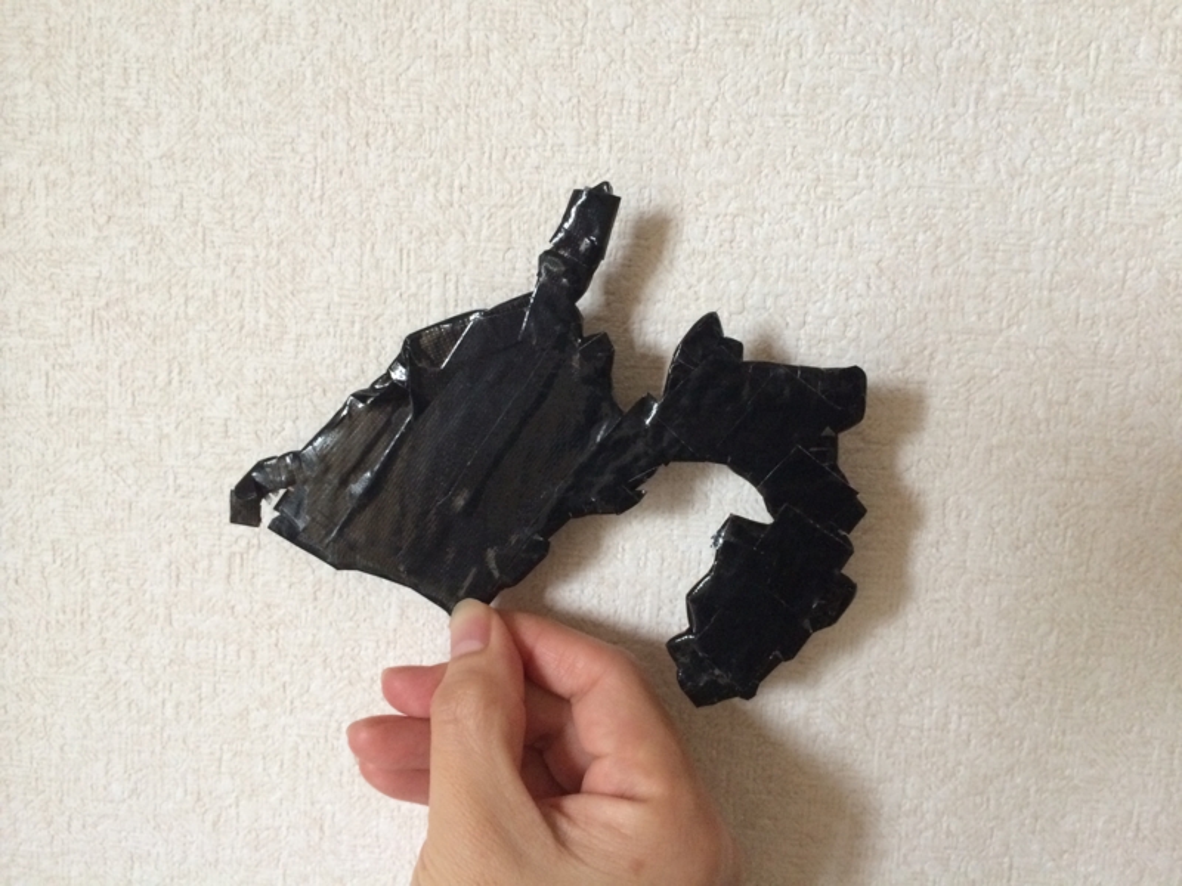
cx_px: 591
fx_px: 1024
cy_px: 443
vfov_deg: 46.8
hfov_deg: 60.0
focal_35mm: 30
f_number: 2.2
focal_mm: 4.12
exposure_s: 1/30
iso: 250
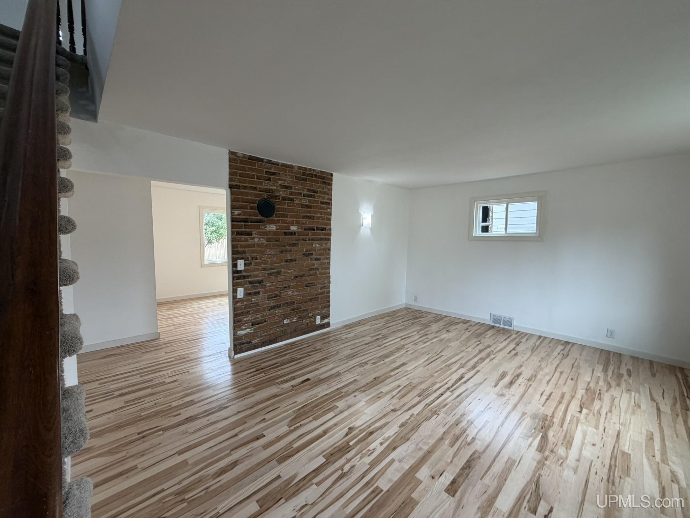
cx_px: 345
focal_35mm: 14
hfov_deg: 102.1
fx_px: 279
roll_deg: +0.3
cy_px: 259
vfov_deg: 85.7
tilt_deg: -5.0
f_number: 2.2
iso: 125
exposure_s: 1/120
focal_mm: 2.22
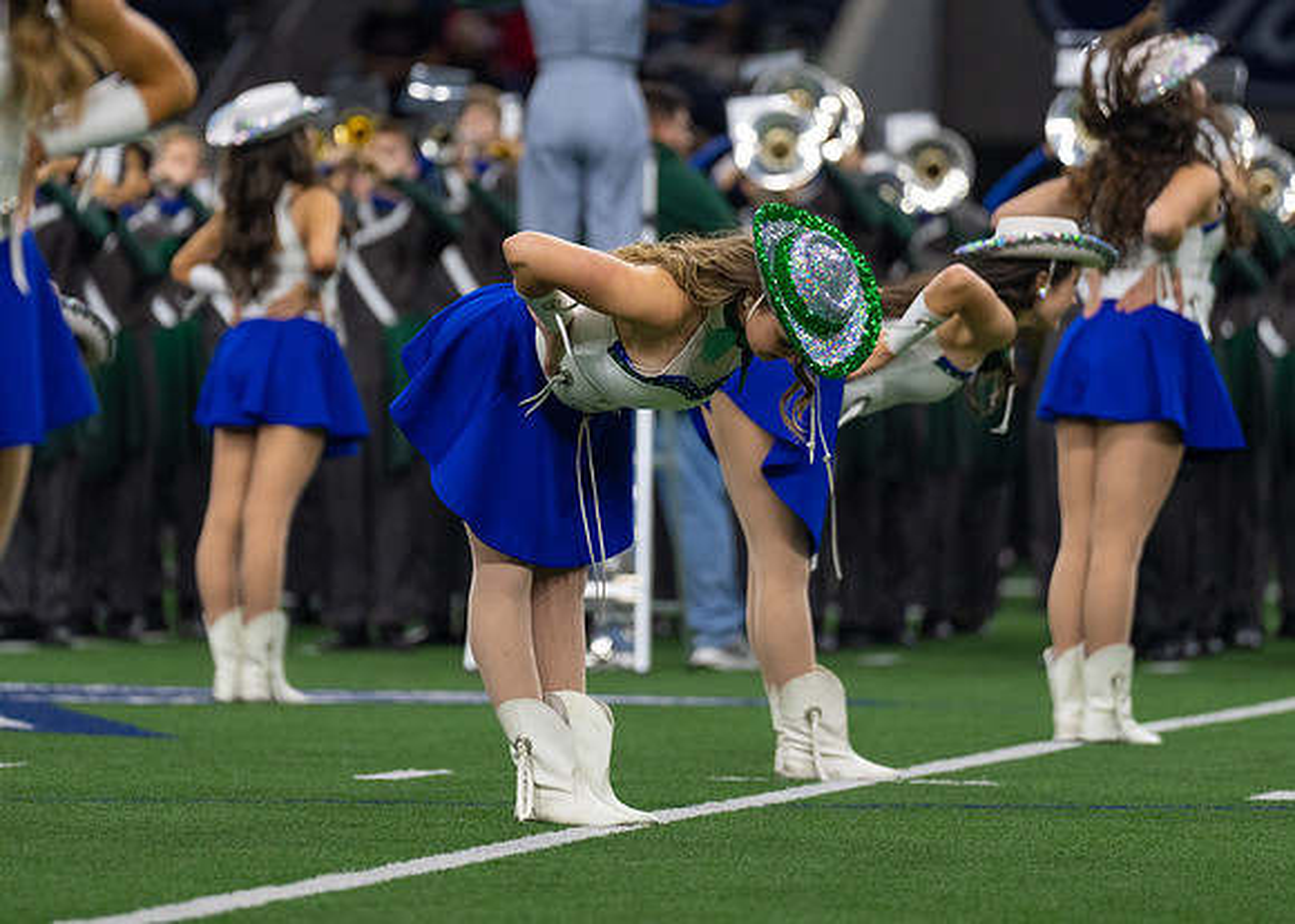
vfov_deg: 4.8
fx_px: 11118
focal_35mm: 302
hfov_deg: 6.7
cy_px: 279
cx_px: 539
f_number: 2.8
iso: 1600
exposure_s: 1/1000
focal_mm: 200
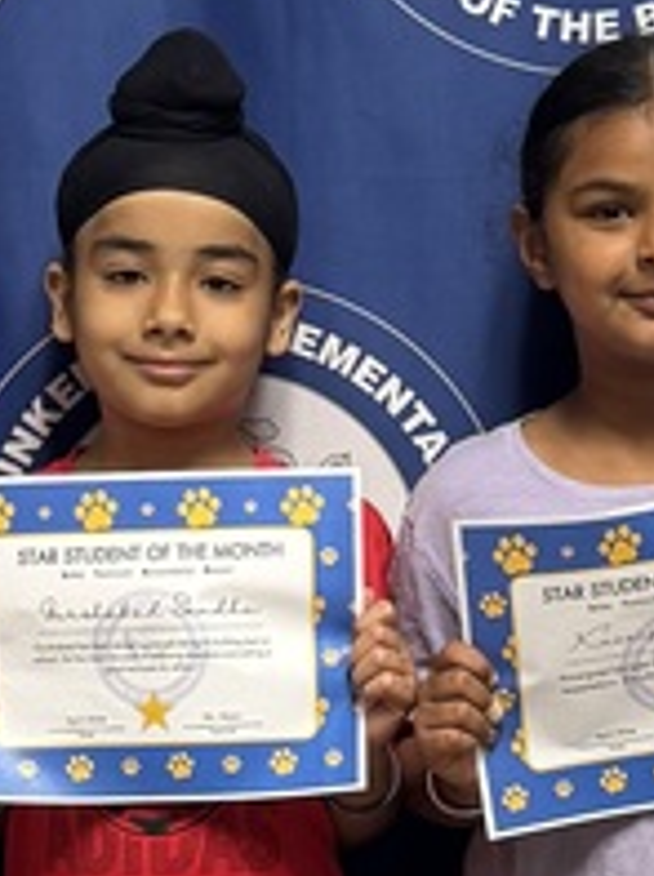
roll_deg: +1.1
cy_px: 614
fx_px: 3159
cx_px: 485
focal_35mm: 125
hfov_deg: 11.8
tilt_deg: -10.3
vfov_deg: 15.7
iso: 250
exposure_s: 1/59
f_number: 1.78
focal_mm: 6.76
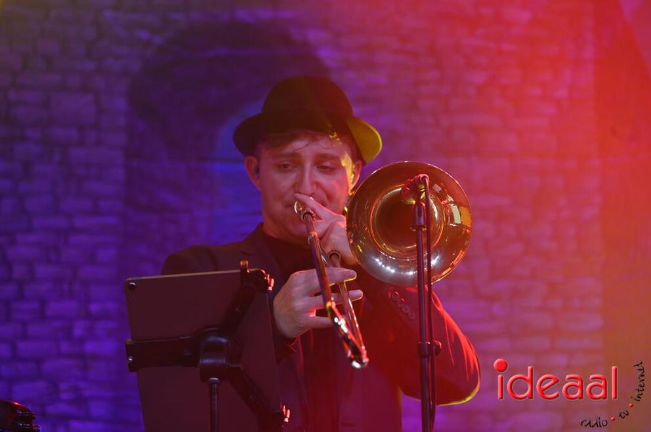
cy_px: 216
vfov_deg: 6.9
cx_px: 326
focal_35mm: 200
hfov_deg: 10.3
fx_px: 3612
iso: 1250
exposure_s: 1/160
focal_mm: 200
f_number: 5
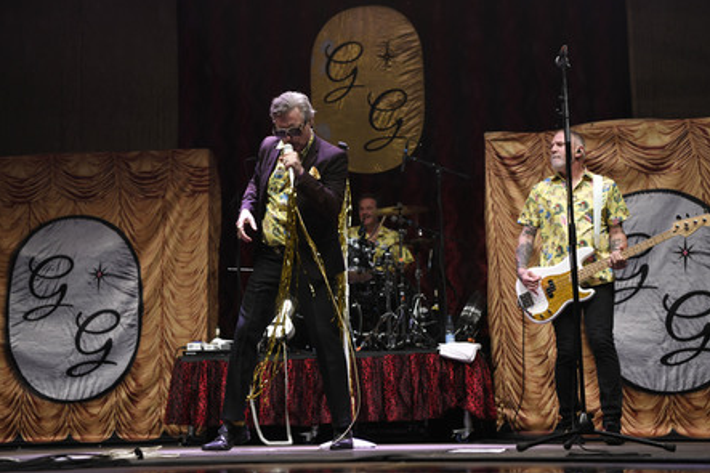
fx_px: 1104
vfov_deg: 24.2
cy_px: 236
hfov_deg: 35.7
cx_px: 358
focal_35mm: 56
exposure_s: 1/200
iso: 1600
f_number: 3.5
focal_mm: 55
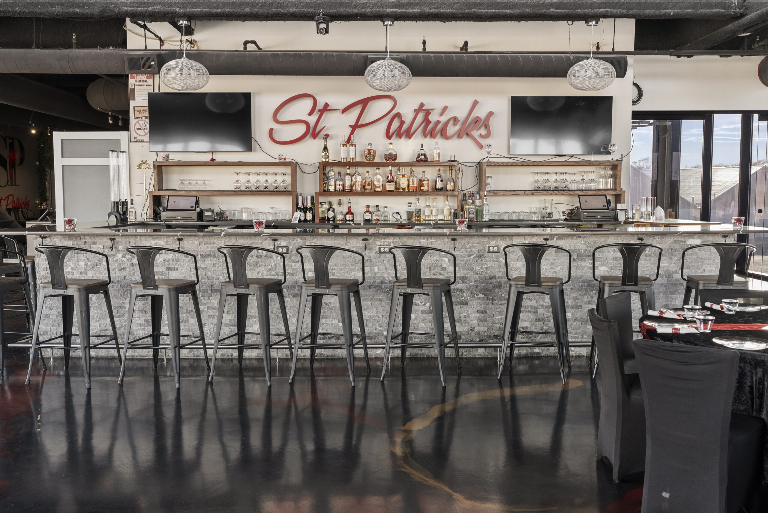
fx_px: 726
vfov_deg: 38.9
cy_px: 256
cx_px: 384
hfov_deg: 55.8
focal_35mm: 34
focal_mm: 34
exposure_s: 1/30
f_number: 7.1
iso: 2500
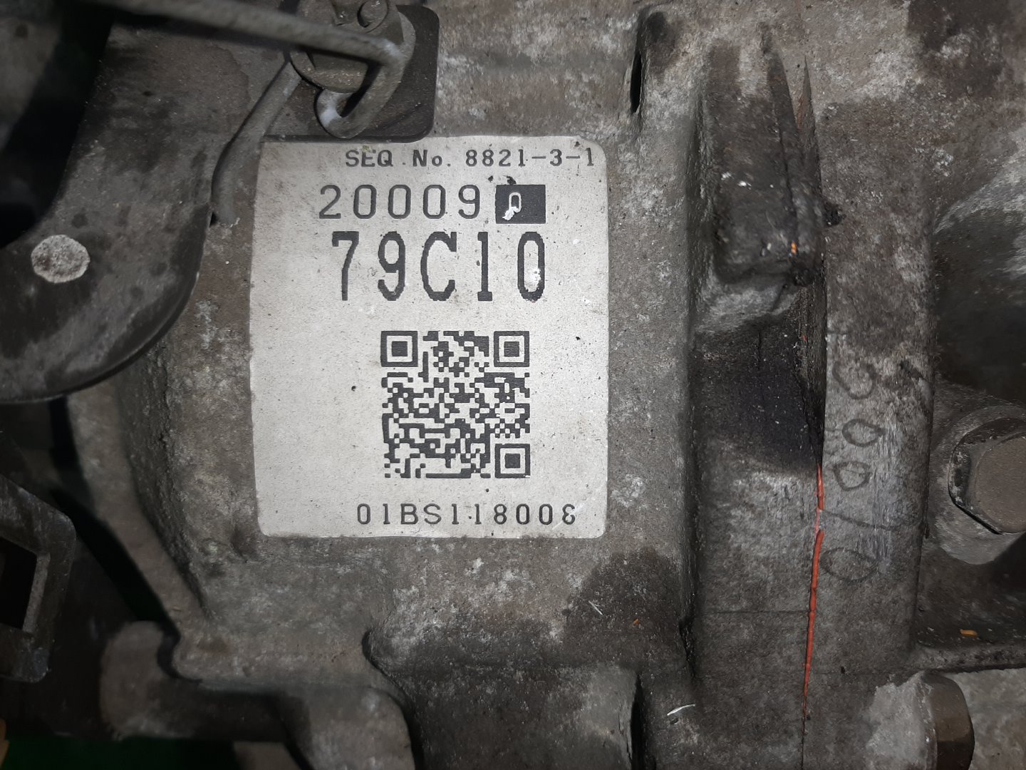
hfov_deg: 67.3
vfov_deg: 53.1
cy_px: 385
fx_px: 771
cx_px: 513
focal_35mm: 26
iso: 45
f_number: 1.7
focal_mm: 3.93
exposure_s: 1/100
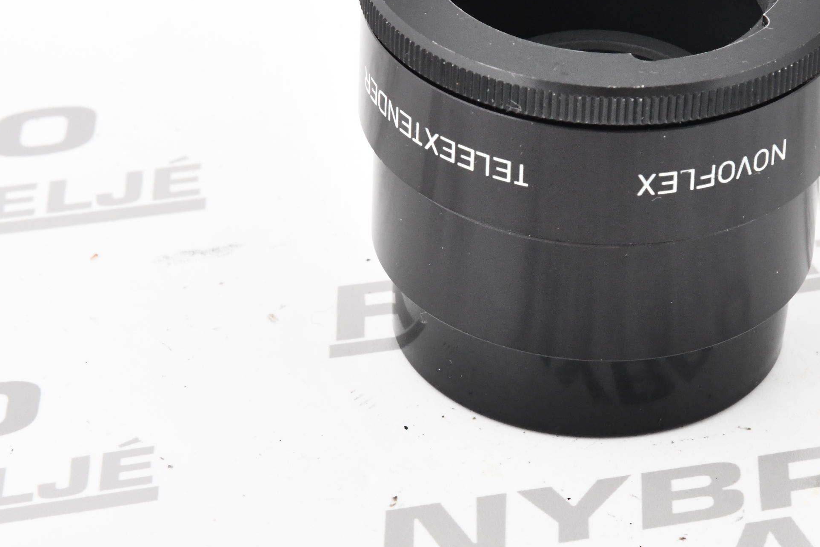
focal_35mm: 257
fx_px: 5854
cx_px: 538
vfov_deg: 5.3
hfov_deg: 8.0
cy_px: 160
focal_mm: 120
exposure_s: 1/200
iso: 2500
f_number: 16
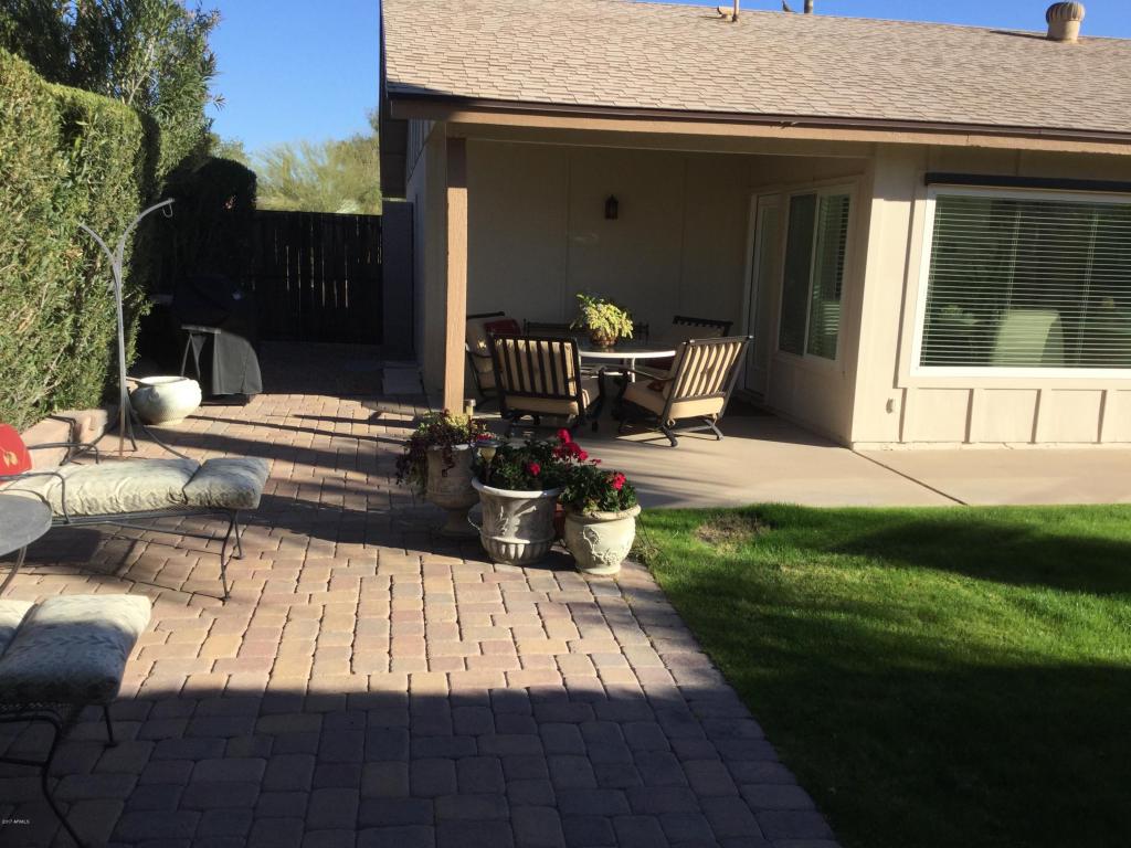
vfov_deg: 45.4
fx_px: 1013
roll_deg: -1.6
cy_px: 424
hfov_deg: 58.4
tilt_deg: -11.6
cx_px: 566
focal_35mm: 31
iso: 25
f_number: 2.4
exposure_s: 1/840
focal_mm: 3.3
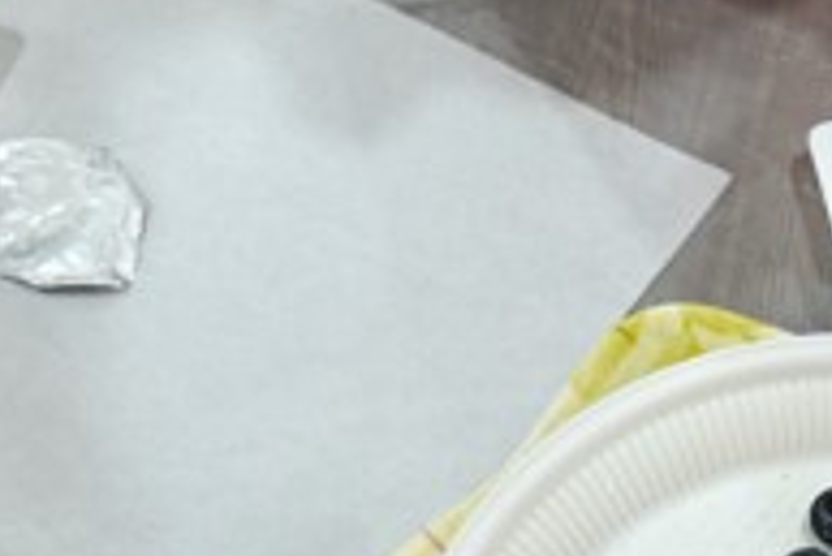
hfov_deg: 12.4
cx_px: 923
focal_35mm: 163
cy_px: -198
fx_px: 3770
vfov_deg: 8.3
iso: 1250
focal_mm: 35
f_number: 4
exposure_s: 1/160
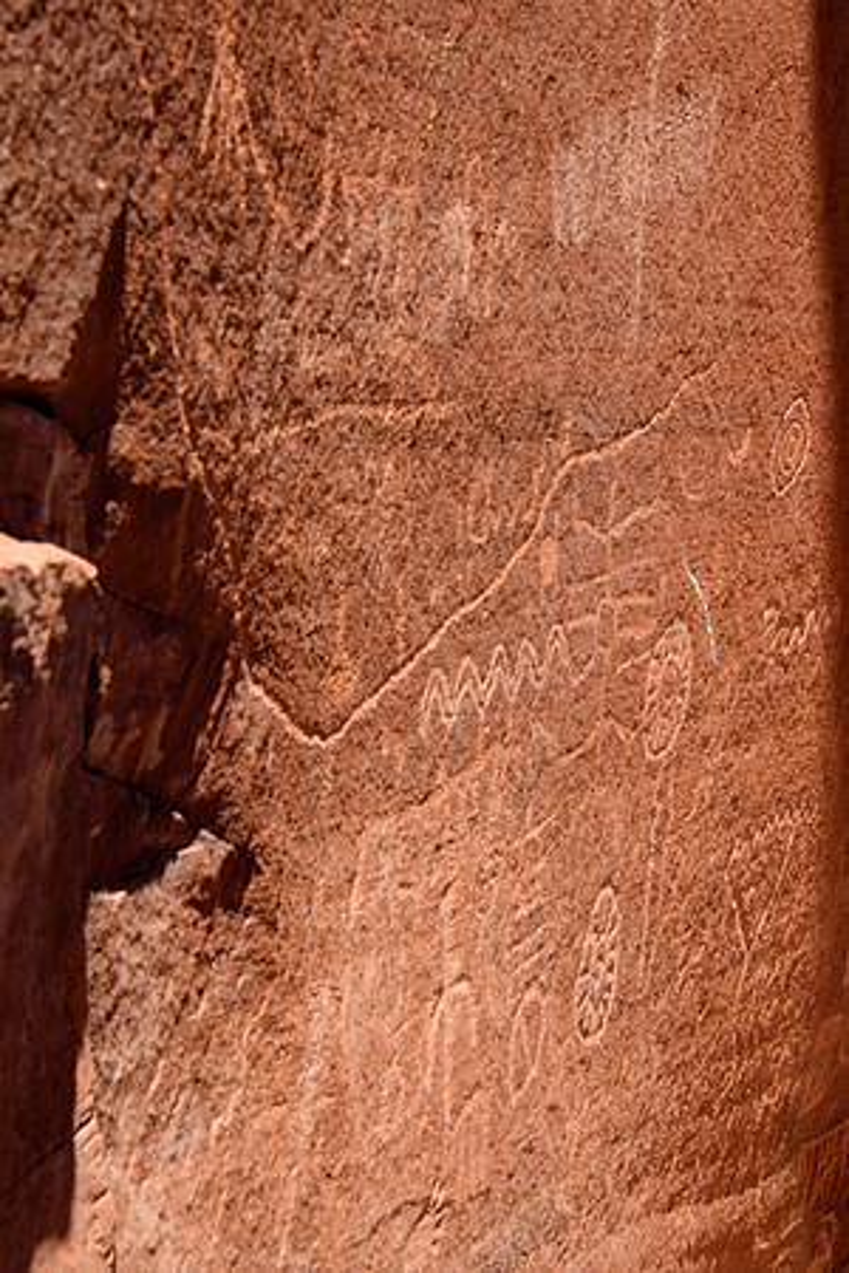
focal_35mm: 82
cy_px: 636
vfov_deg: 24.6
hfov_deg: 16.6
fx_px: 2918
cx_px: 424
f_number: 11
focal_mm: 55
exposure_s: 1/125
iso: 400
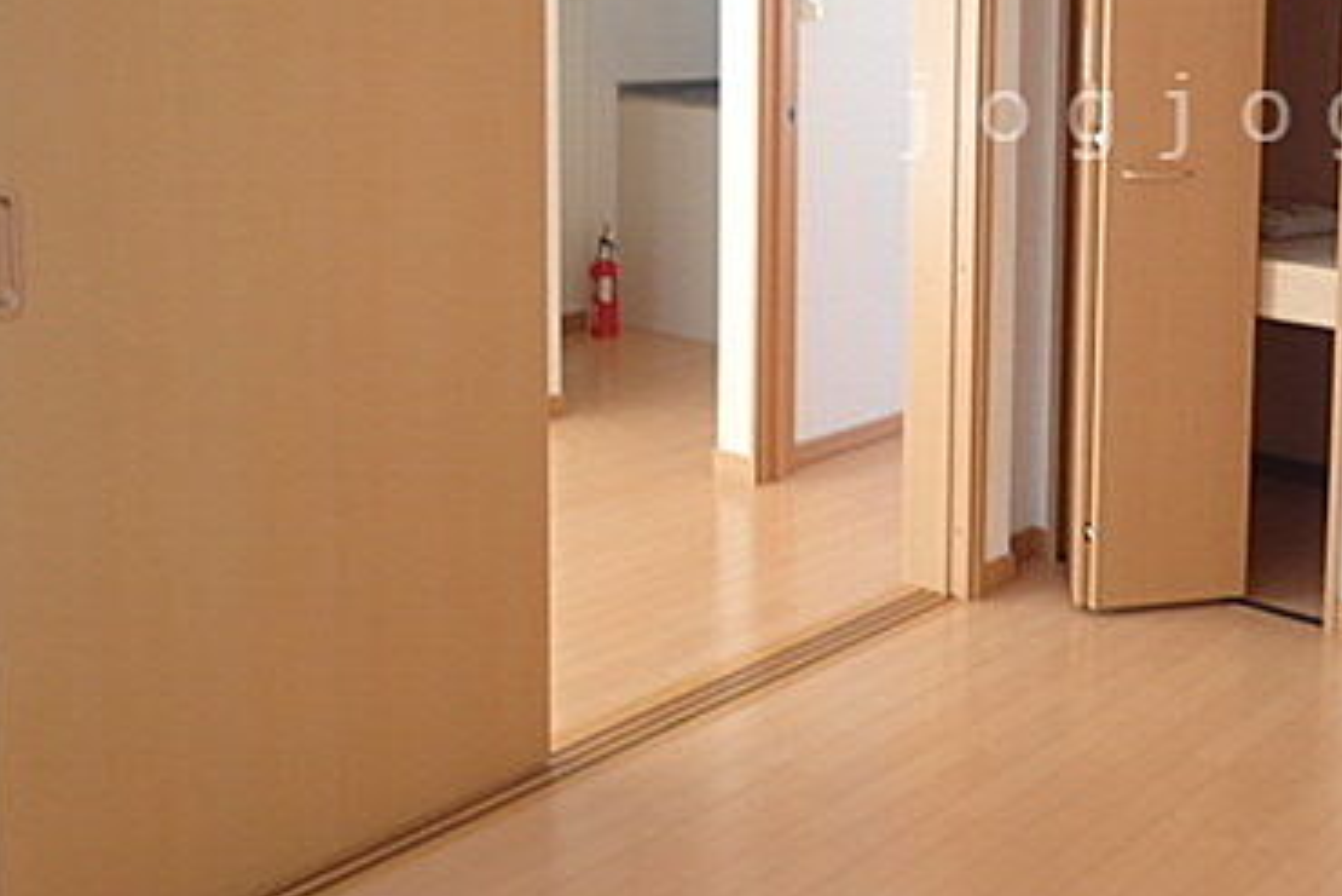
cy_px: 116
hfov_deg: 41.0
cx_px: 1146
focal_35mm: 45
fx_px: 1678
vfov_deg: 28.9
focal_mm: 4.5
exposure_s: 1/100
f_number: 2
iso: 100
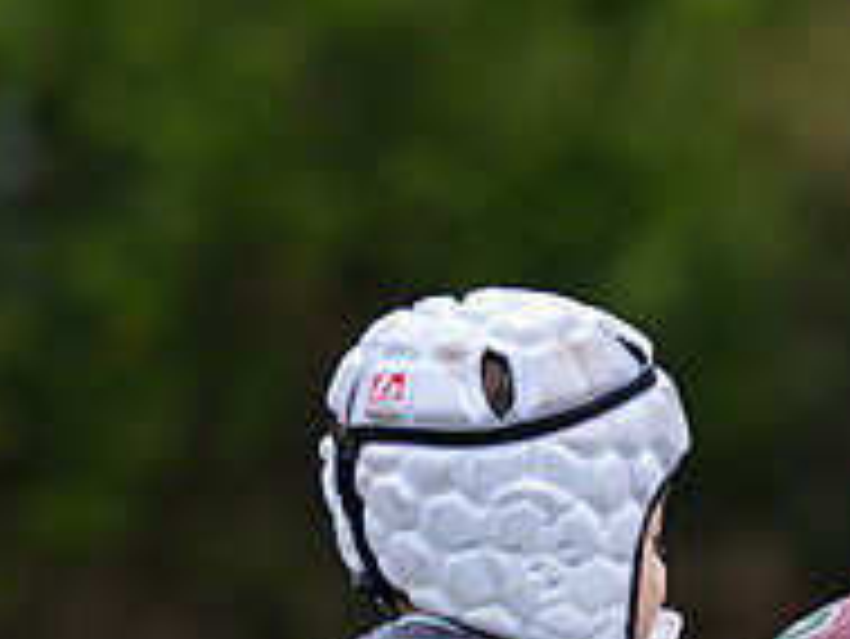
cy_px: 607
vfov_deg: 3.4
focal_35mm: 435
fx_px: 10688
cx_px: 1144
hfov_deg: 4.5
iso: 800
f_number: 2.8
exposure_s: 1/1250
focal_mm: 122
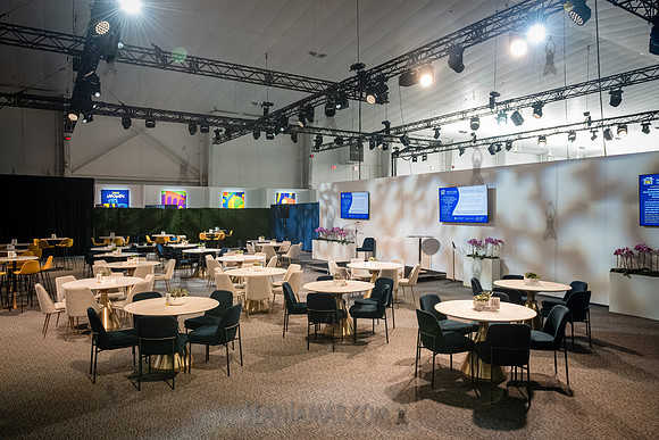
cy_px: 220
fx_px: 446
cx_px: 330
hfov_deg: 72.9
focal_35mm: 24
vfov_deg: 52.5
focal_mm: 24
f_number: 5.6
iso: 8000
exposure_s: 1/200
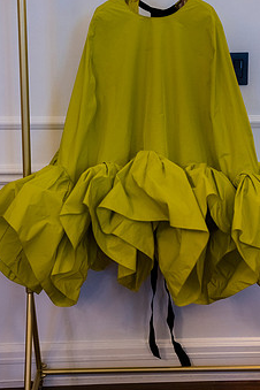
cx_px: 131
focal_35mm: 57
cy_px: 170
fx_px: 617
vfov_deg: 35.0
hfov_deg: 23.8
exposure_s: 1/160
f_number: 3.2
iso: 2800
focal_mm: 43
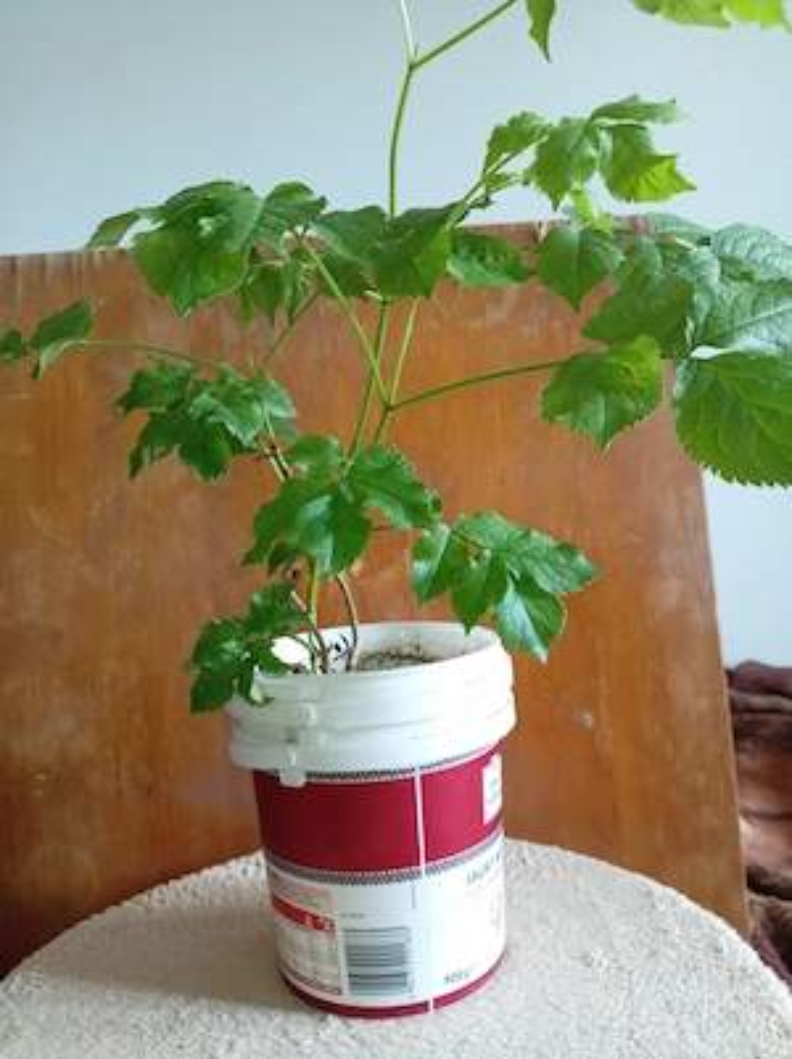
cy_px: 530
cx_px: 396
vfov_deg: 65.4
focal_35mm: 27
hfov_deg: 51.3
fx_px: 825
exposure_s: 1/20
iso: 1112
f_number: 1.8
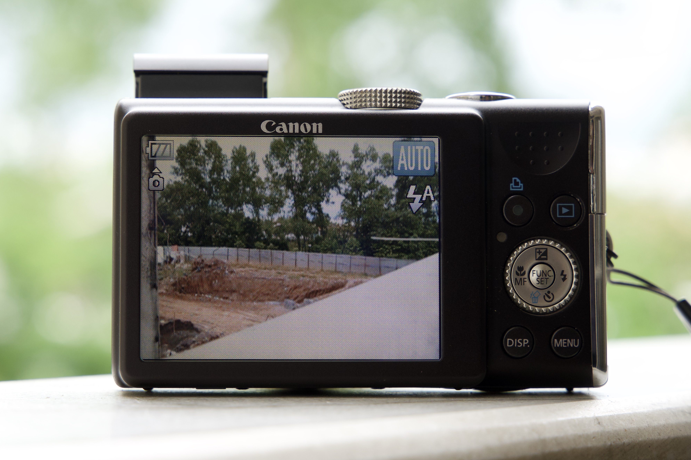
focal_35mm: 122
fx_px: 2342
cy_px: 200
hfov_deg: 16.8
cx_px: 342
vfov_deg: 11.2
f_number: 6.3
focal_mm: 70
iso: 640
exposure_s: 1/160
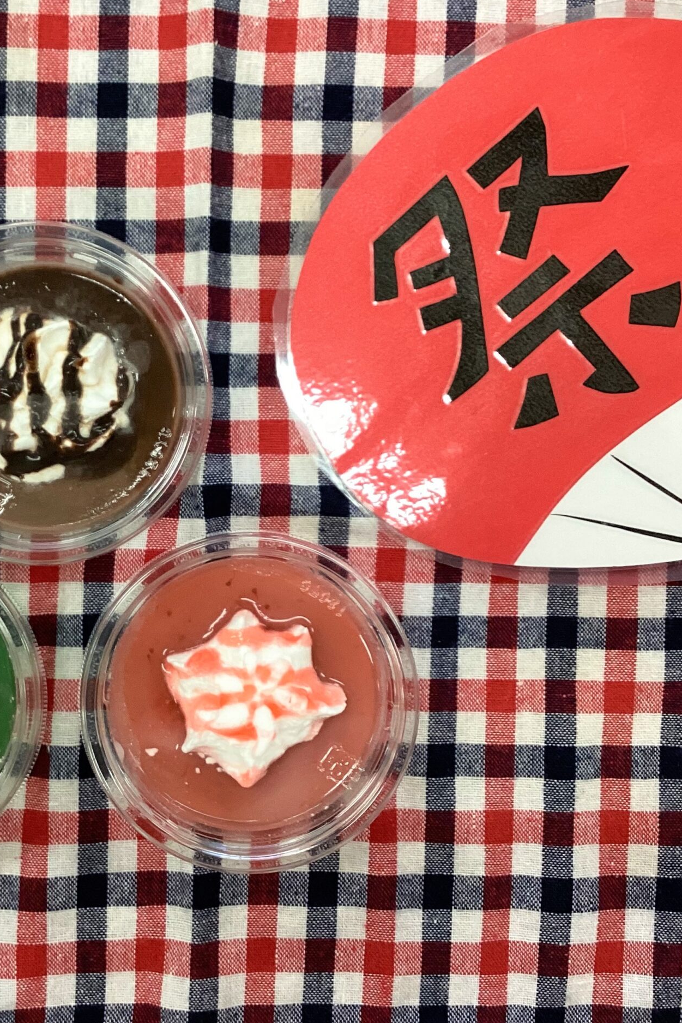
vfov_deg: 44.5
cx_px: 204
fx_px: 1250
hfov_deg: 30.2
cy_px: 503
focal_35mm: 44
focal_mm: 3.3
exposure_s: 1/60
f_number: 2.4
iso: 100
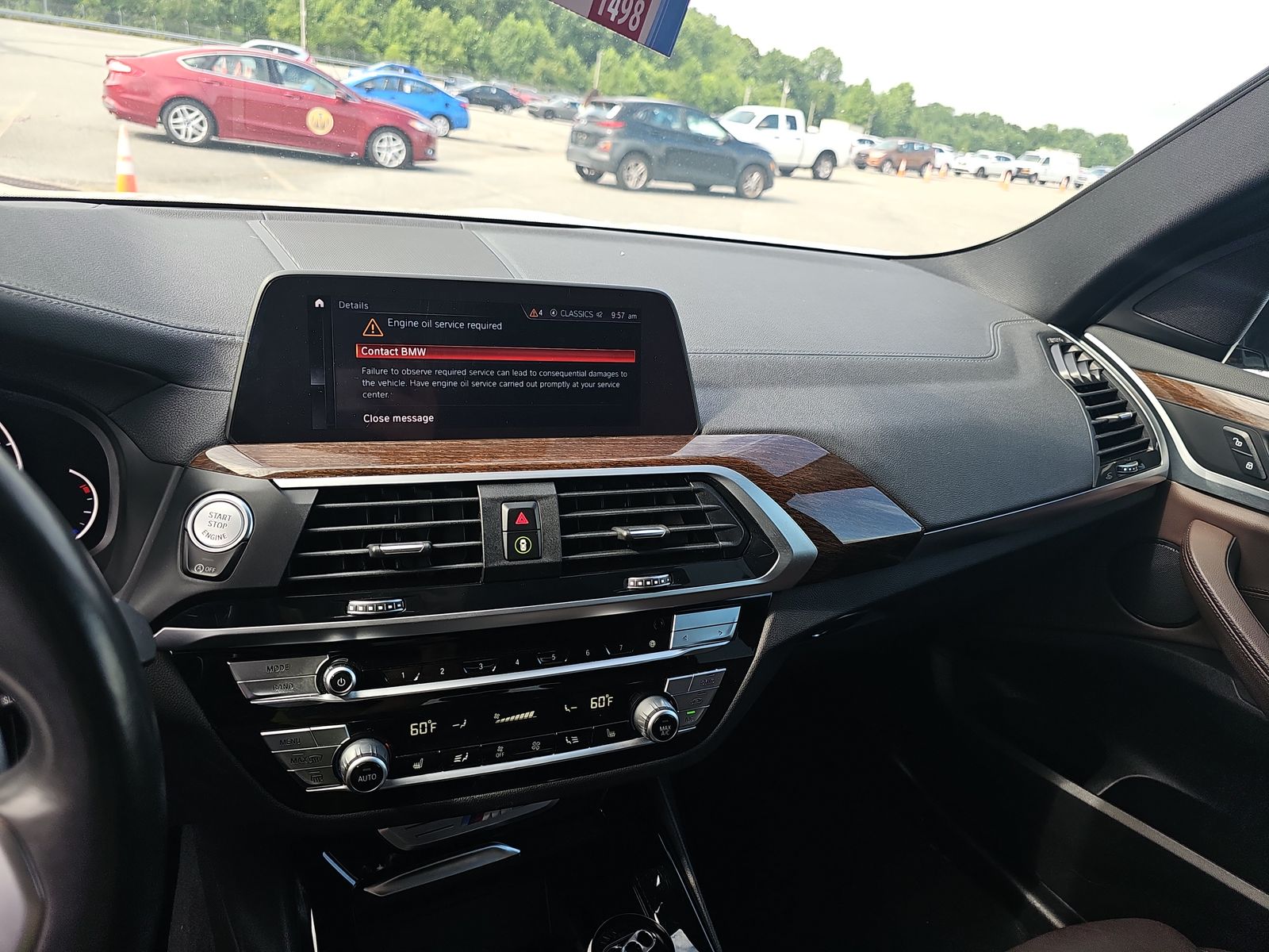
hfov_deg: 73.9
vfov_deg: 58.9
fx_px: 843
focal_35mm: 23
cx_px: 634
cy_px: 476
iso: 65
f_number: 1.7
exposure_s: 1/119
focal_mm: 6.3
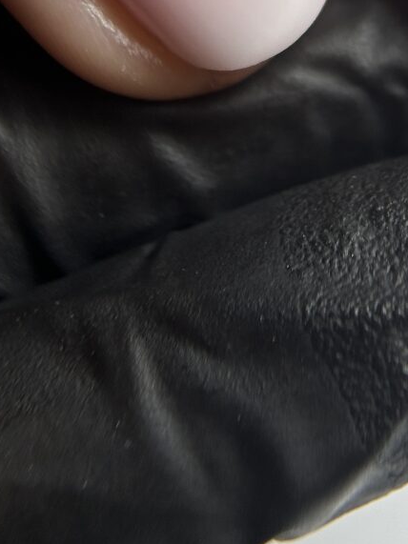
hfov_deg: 12.0
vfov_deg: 15.8
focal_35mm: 121
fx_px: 1902
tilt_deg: -56.4
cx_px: 473
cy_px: -78
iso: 64
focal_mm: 6.86
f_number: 1.78
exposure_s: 1/348
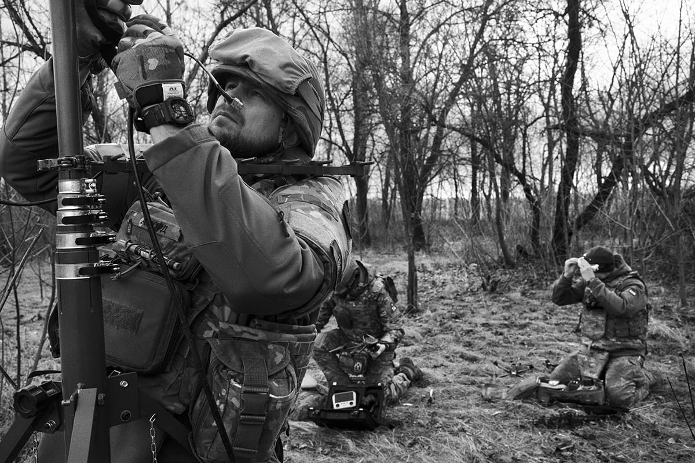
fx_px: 676
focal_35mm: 35
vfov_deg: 37.9
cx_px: 348
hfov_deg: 54.4
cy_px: 232
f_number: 8
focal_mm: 35
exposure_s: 1/1600
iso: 2000
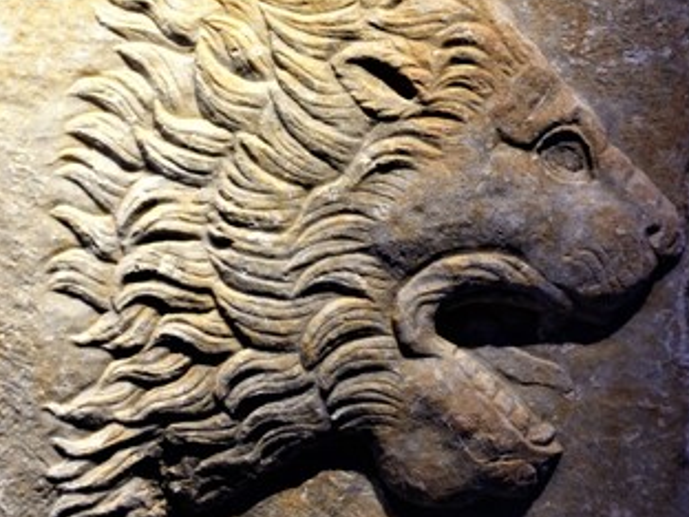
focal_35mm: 48
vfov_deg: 30.2
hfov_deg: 39.6
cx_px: 306
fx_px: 955
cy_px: 232
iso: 400
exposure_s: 1/40
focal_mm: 7.6
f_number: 2.8
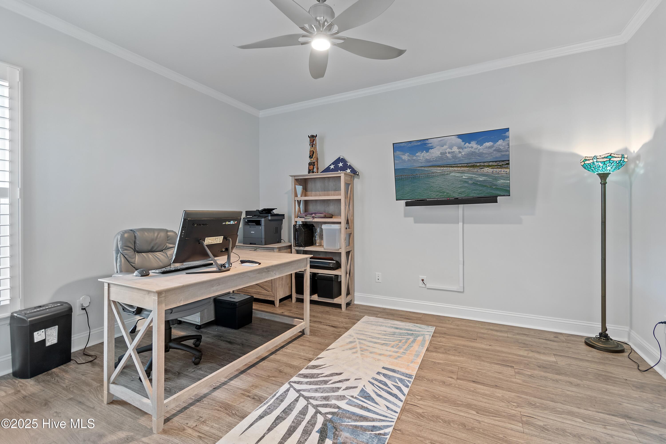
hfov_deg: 100.4
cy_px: 222
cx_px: 333
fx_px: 277
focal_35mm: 15
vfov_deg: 77.3
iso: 100
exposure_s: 1.3
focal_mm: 10
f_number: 4.5
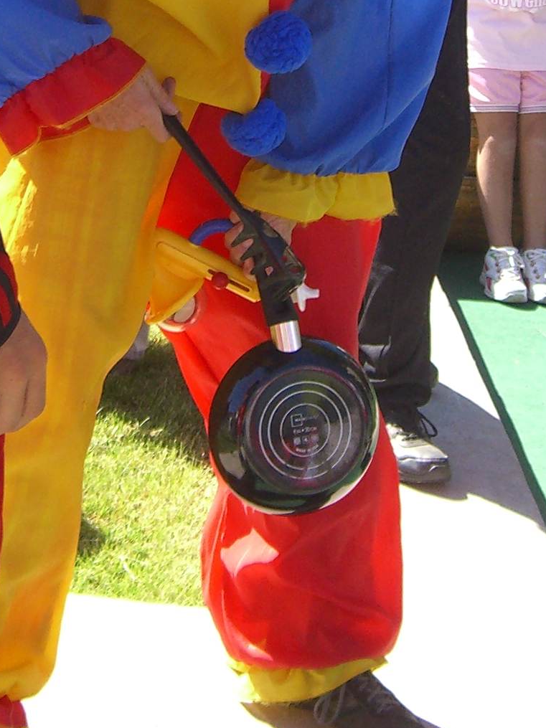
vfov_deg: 16.9
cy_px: 56
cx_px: 187
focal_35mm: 115
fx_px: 2419
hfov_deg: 12.9
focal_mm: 7.9
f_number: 2.8
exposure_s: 1/800
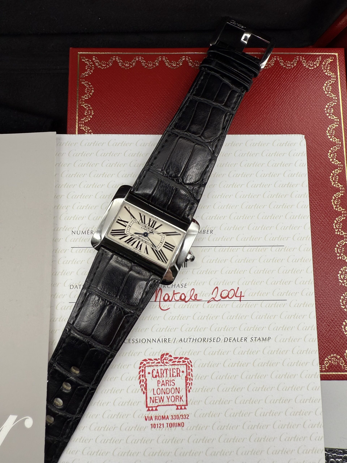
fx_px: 321
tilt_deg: -82.4
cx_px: 174
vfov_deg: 71.6
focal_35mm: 24
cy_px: 232
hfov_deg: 56.8
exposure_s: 1/244
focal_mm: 2.22
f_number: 2.2
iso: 40
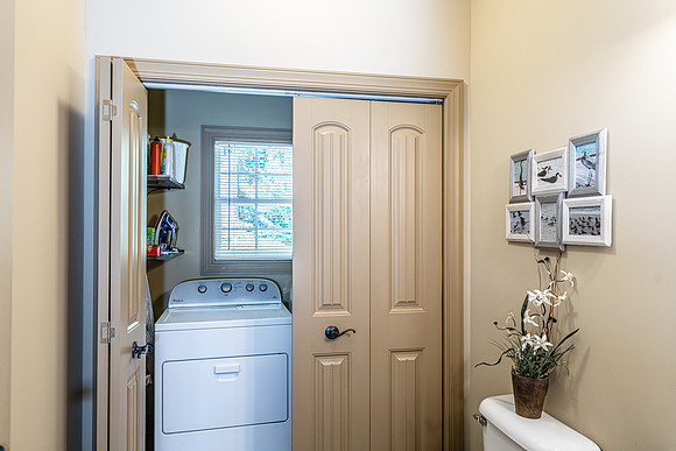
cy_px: 226
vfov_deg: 53.2
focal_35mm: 24
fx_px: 451
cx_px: 338
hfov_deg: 73.7
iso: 640
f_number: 5.6
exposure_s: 1/25
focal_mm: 24
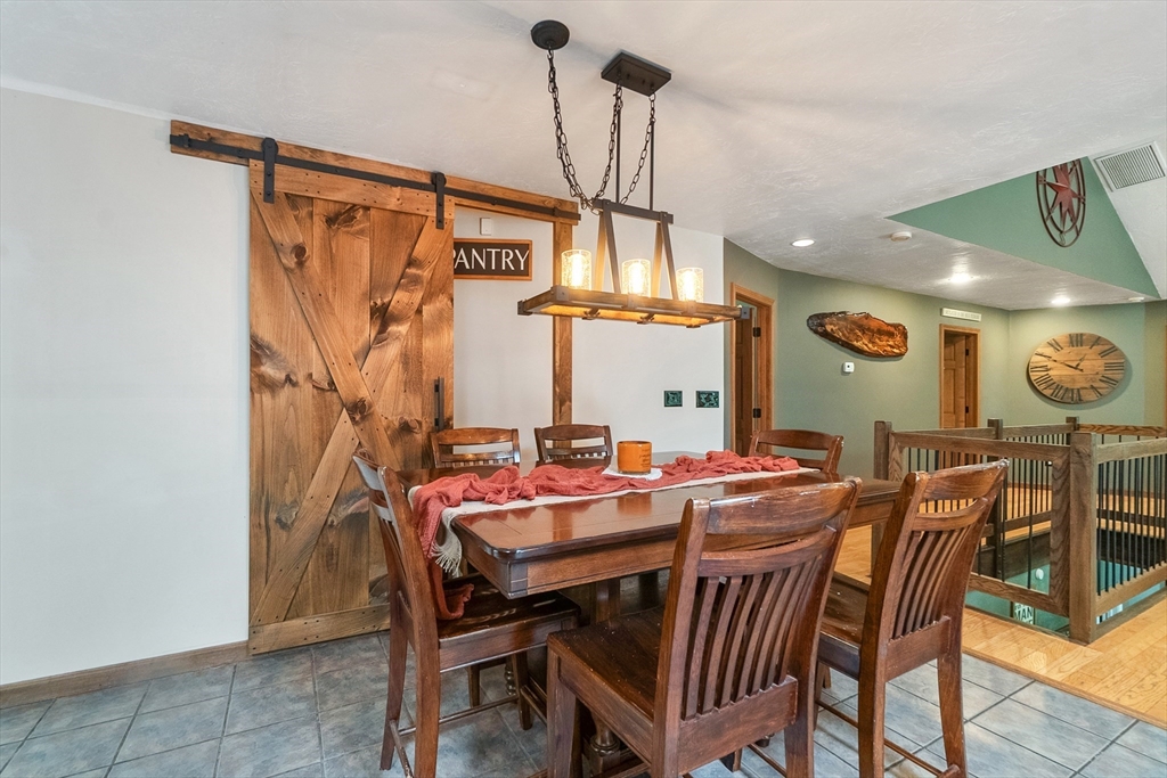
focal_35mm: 15
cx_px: 584
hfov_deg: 100.4
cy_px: 389
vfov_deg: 77.3
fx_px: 486
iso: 800
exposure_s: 1/80
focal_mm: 10
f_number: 8
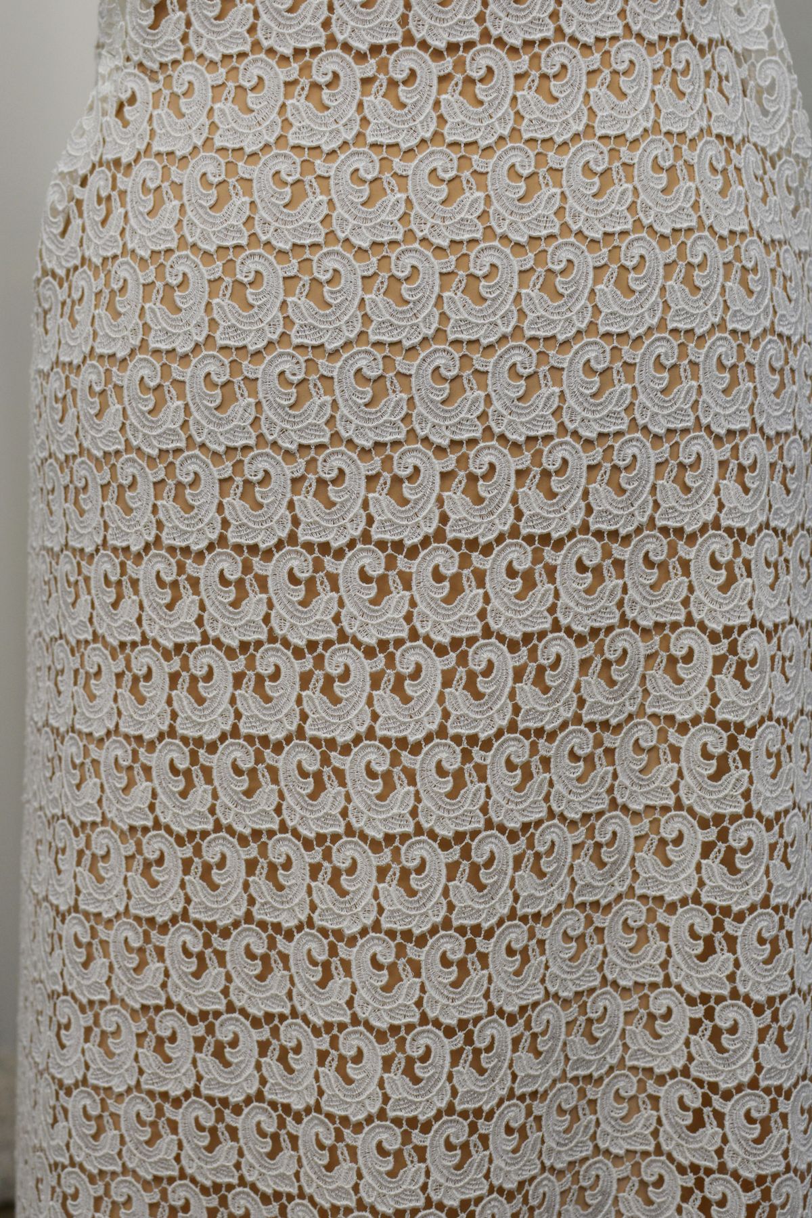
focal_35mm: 52
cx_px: 406
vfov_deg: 37.9
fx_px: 1776
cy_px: 609
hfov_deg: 25.8
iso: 400
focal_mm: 35
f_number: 4.5
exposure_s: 1/80
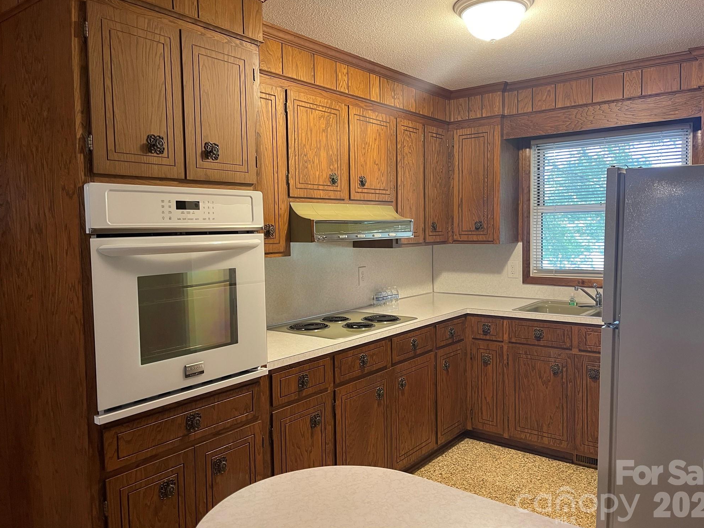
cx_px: 364
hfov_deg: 67.3
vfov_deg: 53.1
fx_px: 529
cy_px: 256
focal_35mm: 26
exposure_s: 1/60
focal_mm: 5.1
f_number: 1.6
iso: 400
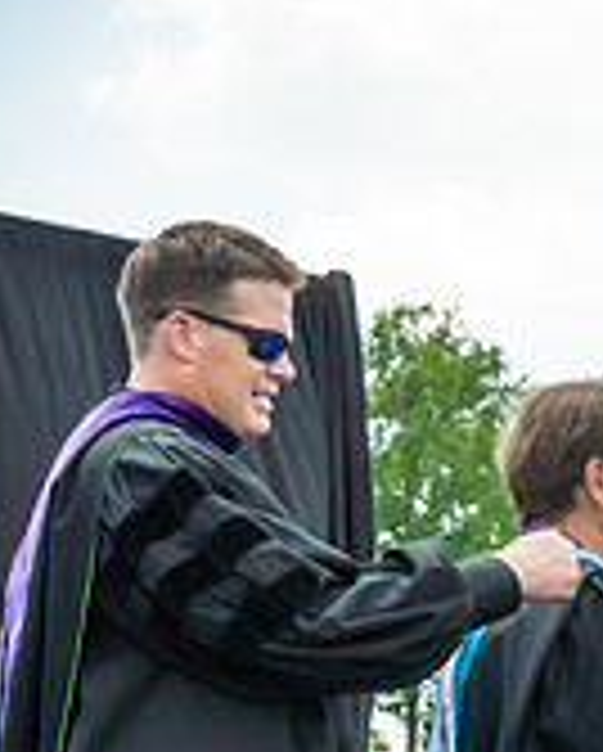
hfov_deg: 10.4
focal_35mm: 148
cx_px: 586
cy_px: 894
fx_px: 3296
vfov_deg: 12.7
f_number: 7.1
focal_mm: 22
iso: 200
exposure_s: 1/800
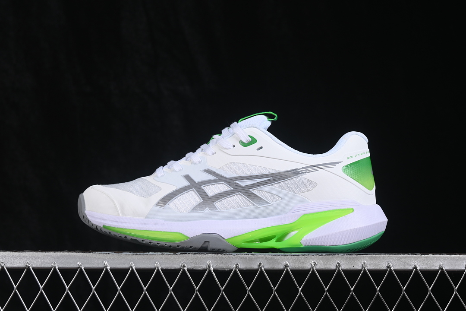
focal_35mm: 75
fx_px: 971
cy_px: 156
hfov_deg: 27.0
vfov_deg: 18.2
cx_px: 233
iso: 160
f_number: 8
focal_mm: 50
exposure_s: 1/80
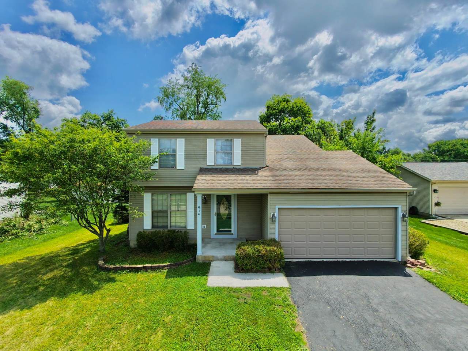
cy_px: 176
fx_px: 216
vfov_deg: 78.1
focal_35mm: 16
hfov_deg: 94.5
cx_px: 234
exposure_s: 1/1000
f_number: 2.2
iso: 100
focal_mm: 3.05
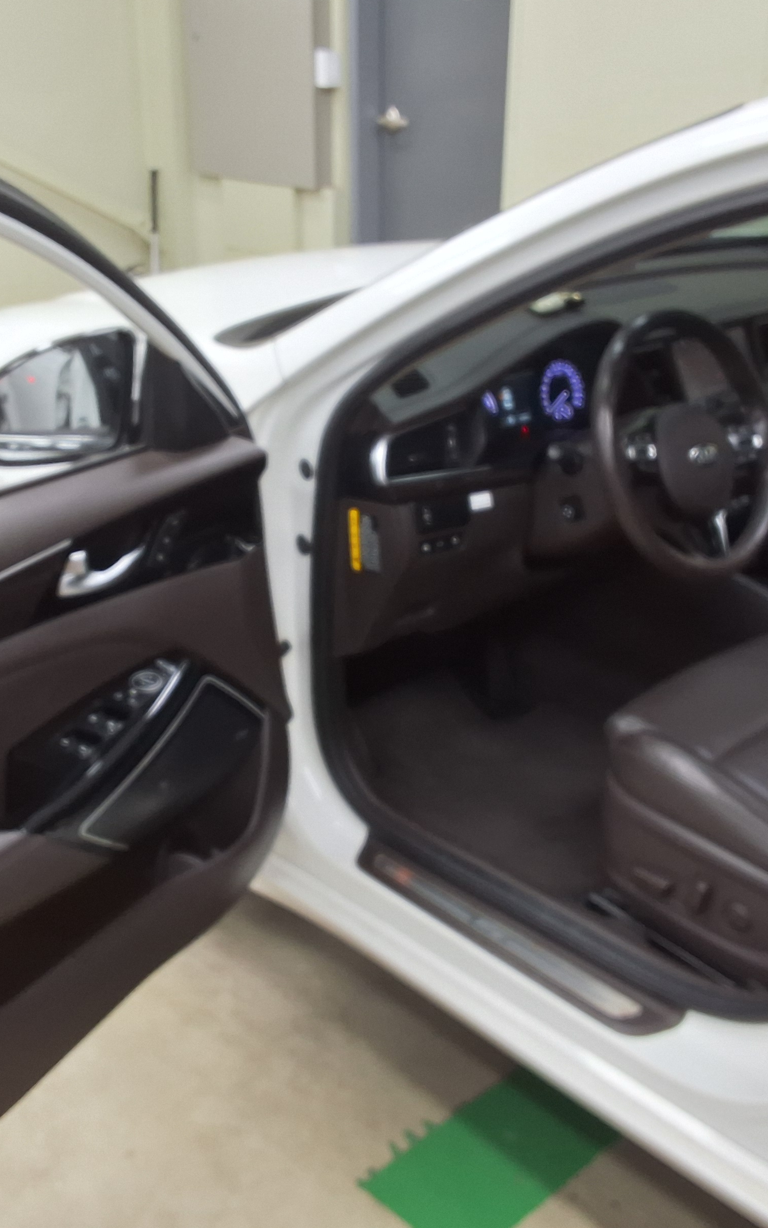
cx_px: 394
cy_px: 614
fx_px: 1339
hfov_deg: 32.0
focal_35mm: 40
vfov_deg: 49.3
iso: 50
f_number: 1.9
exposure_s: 1/60
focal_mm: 2.91
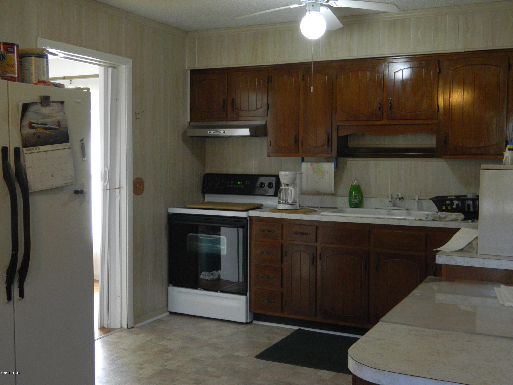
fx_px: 608
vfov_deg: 35.1
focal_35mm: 41
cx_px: 256
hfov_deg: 45.8
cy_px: 192
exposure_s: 1/30
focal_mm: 7.3
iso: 280
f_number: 3.5
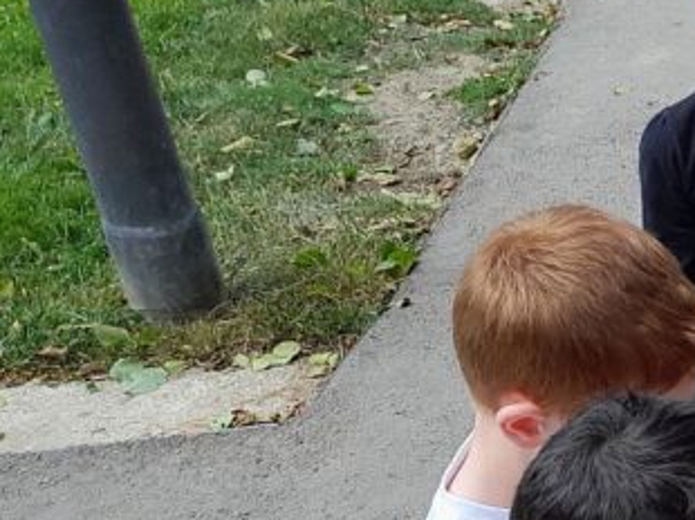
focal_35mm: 86
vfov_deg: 16.8
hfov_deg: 18.9
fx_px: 1725
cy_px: 507
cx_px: 1146
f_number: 1.8
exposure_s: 1/825
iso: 40
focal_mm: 4
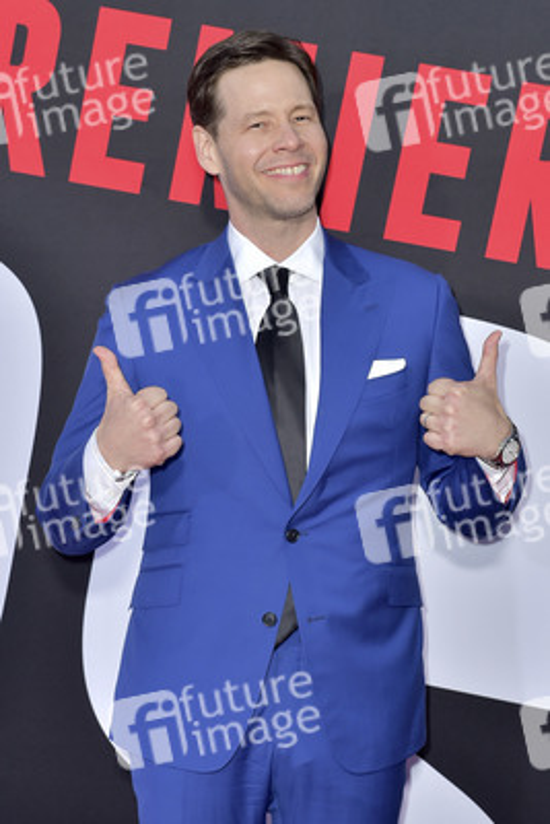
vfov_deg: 32.4
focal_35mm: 62
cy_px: 412
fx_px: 1419
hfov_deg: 21.9
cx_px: 275
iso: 320
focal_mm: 62
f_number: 6.3
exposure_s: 1/250
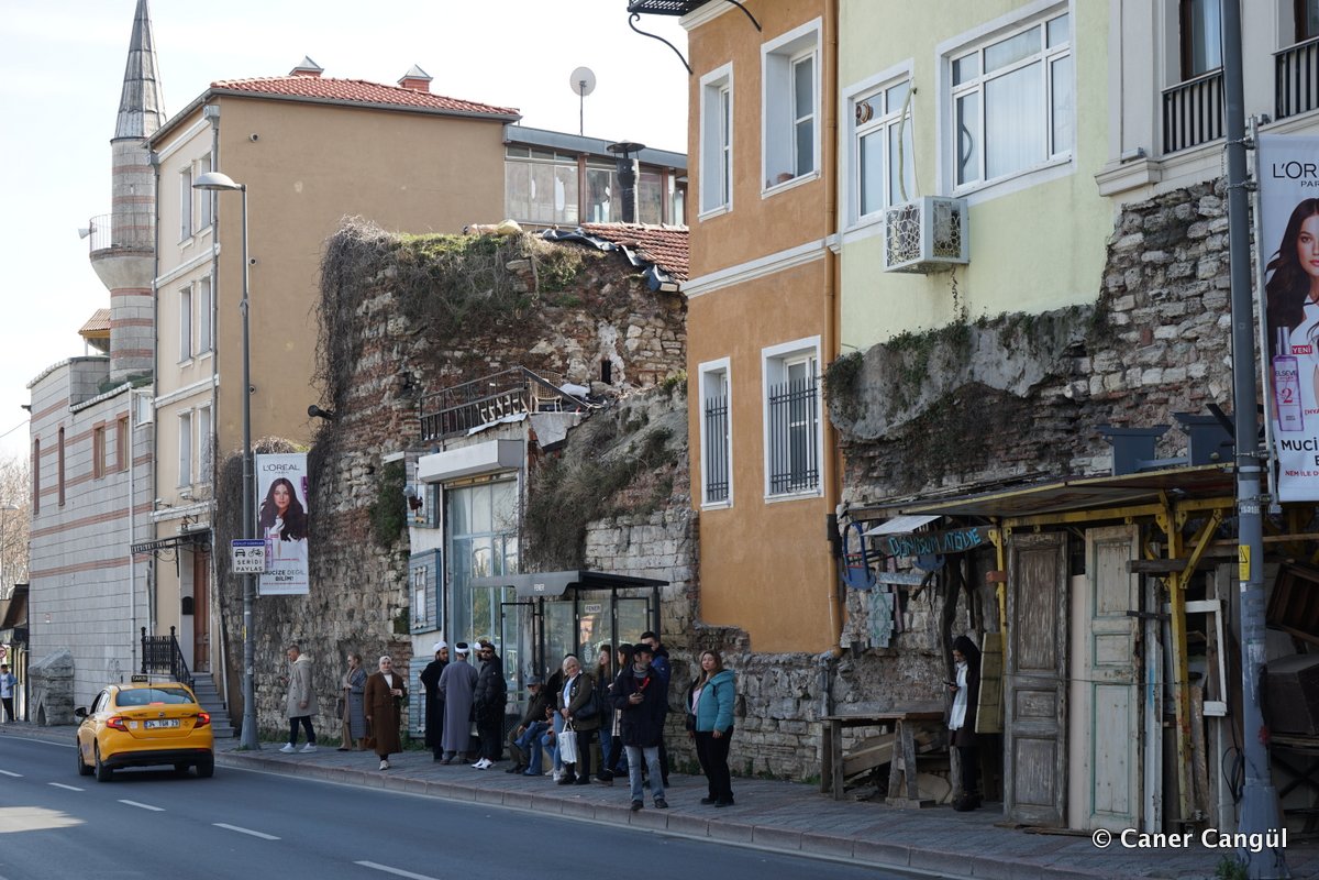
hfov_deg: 30.5
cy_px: 440
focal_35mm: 66
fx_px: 2418
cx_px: 660
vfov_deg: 20.6
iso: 100
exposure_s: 1/100
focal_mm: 66
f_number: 7.1
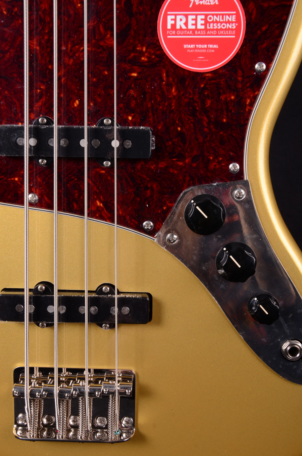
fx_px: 531
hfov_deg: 31.8
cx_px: 151
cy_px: 228
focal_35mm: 42
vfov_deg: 46.5
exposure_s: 1/200
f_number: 13
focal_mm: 28
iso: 200
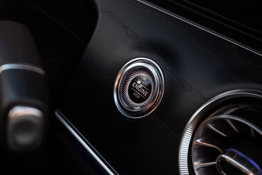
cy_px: 88
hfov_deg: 27.0
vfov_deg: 18.2
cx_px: 131
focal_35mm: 75
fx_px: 546
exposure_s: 1/30
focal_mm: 50
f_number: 7.1
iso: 320
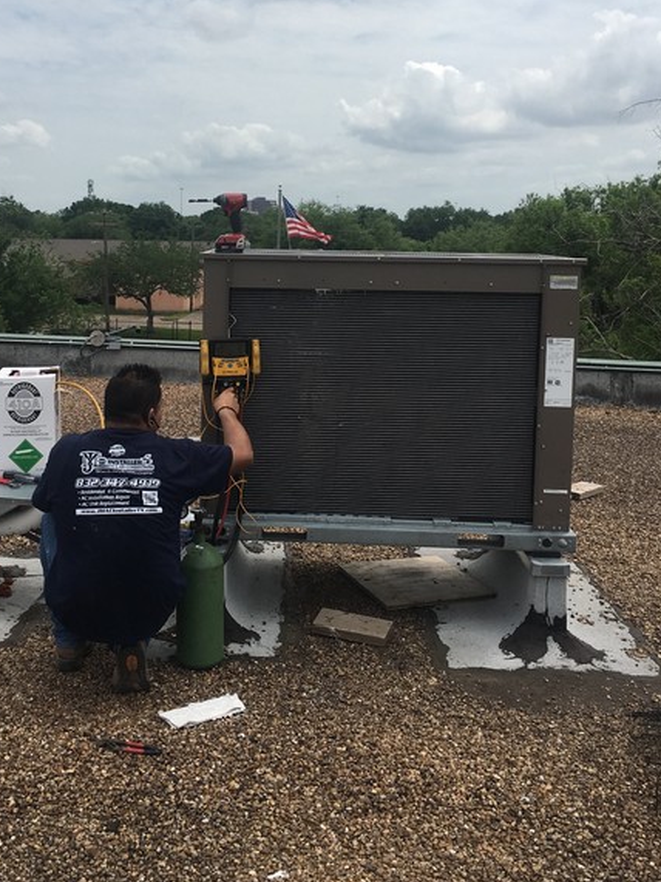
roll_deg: -1.1
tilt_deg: -2.5
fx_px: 993
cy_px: 315
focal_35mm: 39
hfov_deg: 36.6
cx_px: 249
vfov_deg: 47.3
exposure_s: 1/2564
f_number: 2.2
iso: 25
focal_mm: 4.15
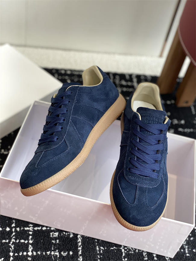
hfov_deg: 28.0
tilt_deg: -45.4
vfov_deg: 36.8
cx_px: 98
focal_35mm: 52
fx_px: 392
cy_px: 130
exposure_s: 1/122
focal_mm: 6
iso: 50
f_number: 2
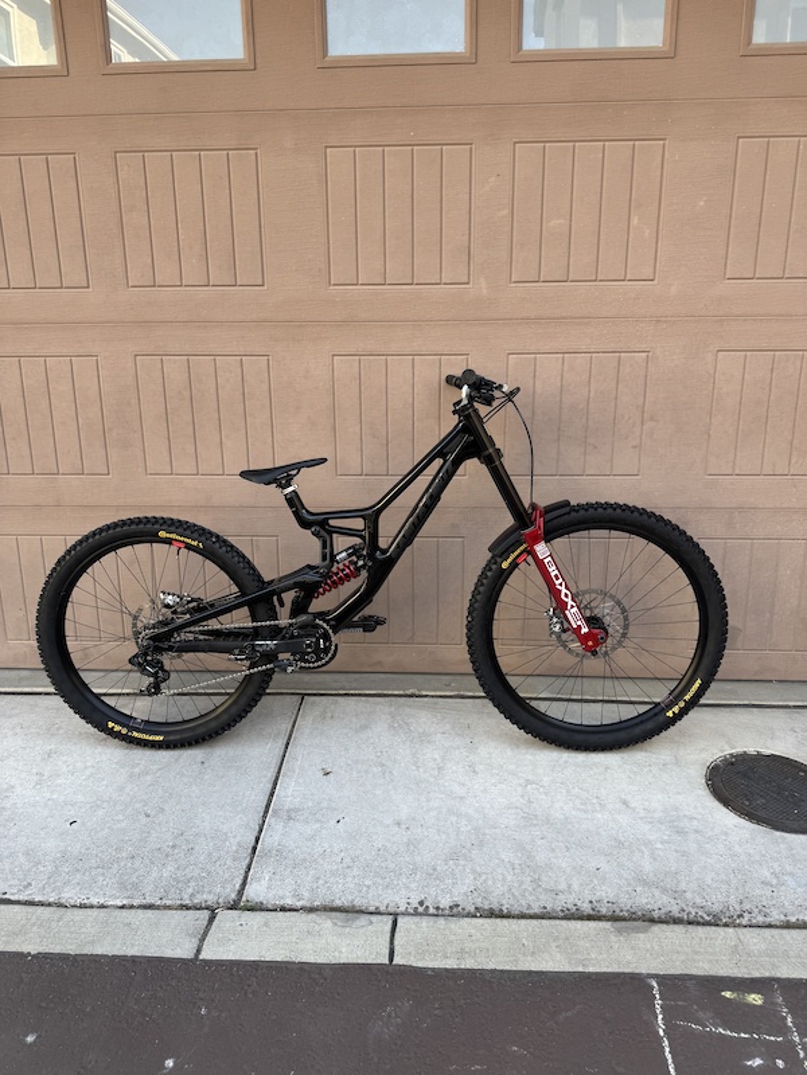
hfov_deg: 56.8
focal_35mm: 24
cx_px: 404
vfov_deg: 71.6
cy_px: 538
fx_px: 746
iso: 80
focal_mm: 6.76
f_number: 1.78
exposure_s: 1/425
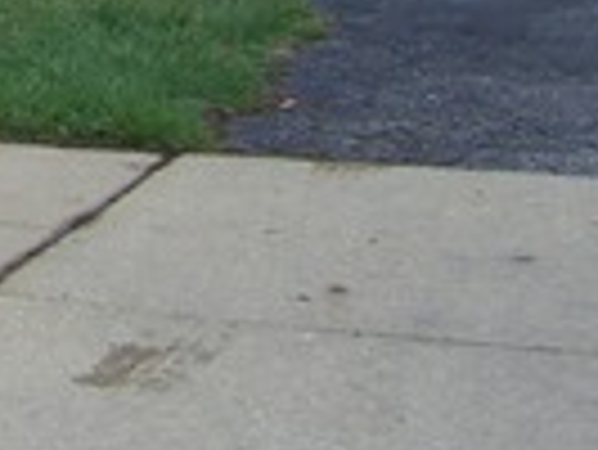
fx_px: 3164
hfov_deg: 9.9
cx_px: -661
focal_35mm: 183
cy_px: -540
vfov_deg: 7.7
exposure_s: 1/200
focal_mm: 7.9
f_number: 5.6
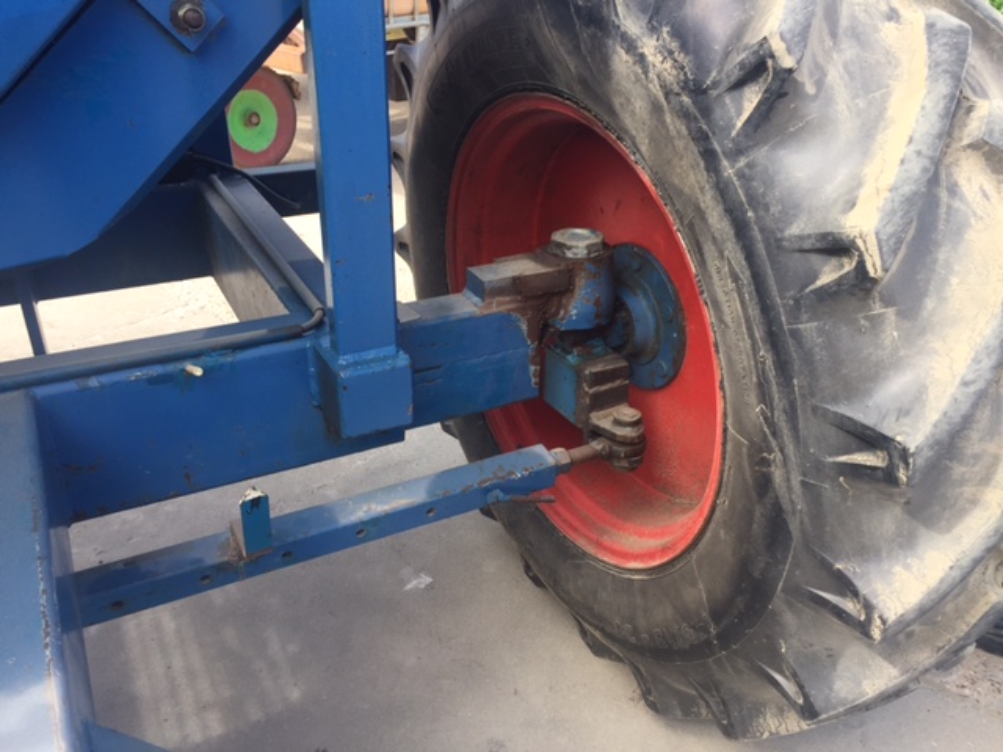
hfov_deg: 61.7
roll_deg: -1.7
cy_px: 376
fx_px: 840
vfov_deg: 48.2
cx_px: 502
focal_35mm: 29
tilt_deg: -29.7
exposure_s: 1/286
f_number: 2.2
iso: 32
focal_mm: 4.15
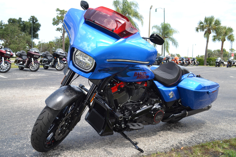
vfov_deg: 43.6
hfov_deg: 61.9
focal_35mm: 30
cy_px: 78
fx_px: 197
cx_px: 118
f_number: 5.6
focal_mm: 20
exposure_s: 1/200
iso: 100
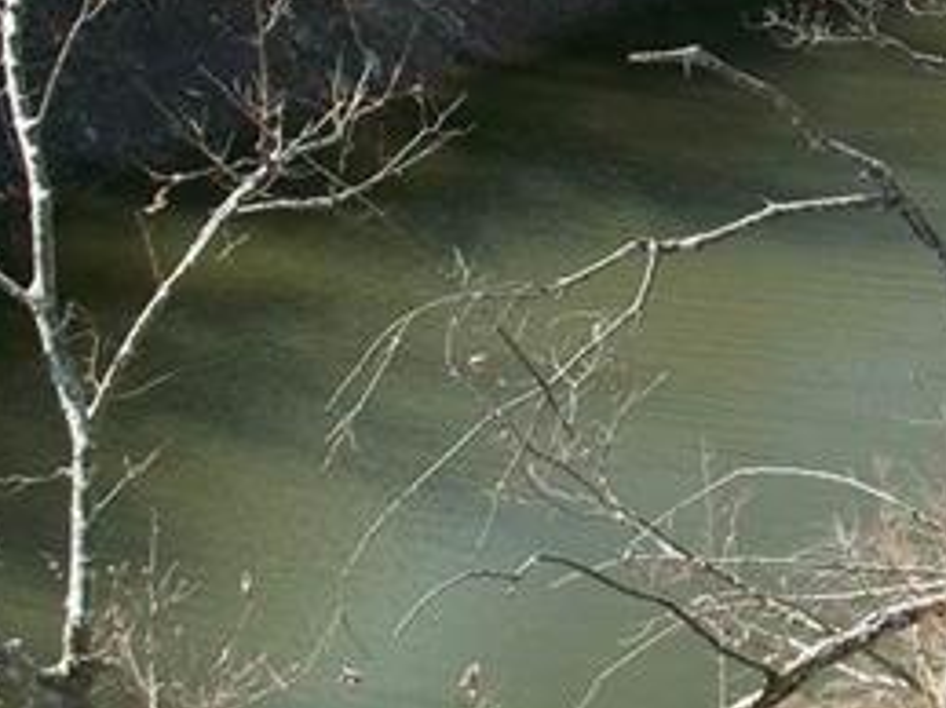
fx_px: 2295
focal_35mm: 84
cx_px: 793
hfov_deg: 22.9
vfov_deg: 17.2
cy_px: 11
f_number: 2.8
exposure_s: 1/500
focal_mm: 5.7
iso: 80
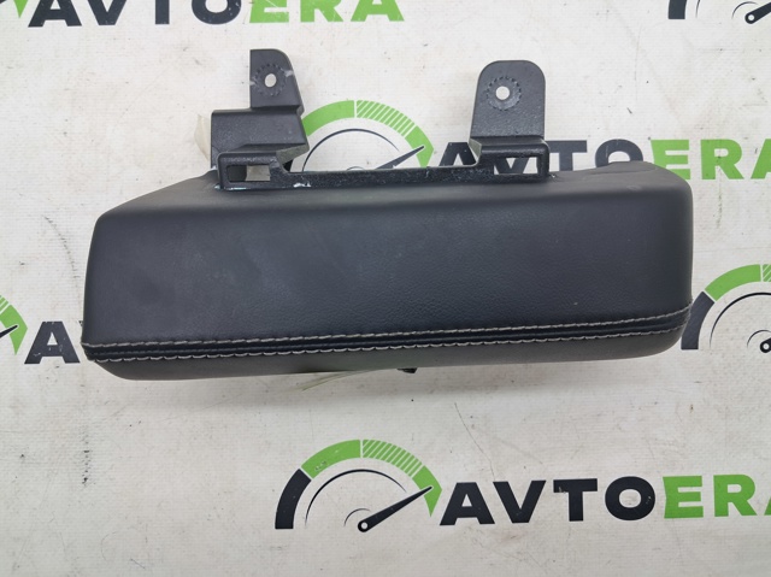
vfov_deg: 51.3
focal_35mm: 27
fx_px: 601
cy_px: 288
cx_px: 386
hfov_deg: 65.4
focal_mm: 4
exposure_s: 1/50
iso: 50
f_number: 1.8
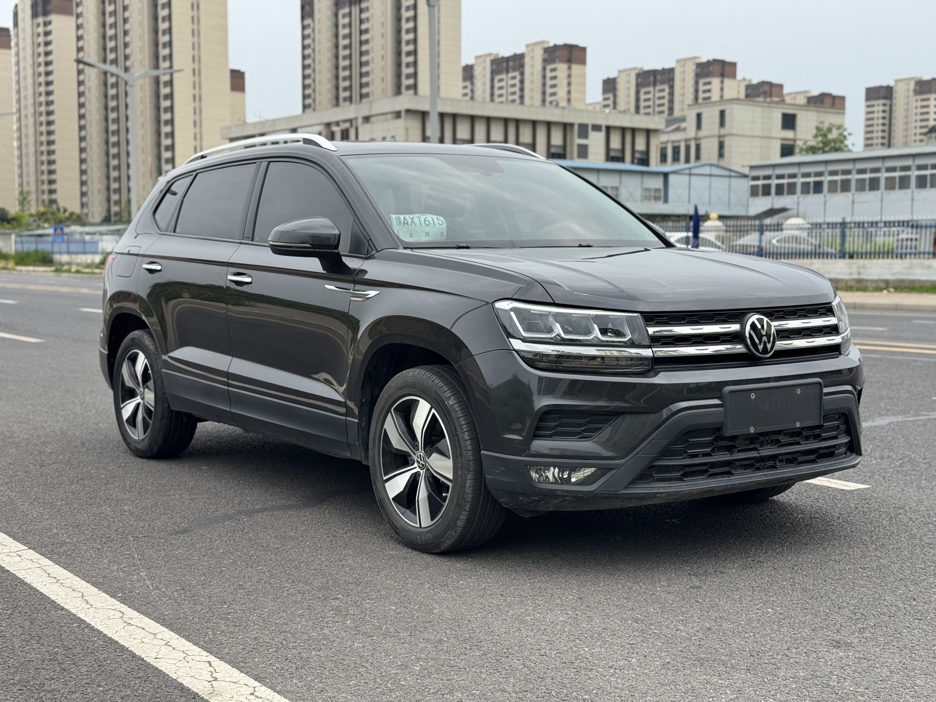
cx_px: 468
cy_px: 351
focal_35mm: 48
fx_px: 1298
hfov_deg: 39.7
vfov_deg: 30.3
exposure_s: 1/2500
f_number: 1.78
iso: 64
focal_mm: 6.76
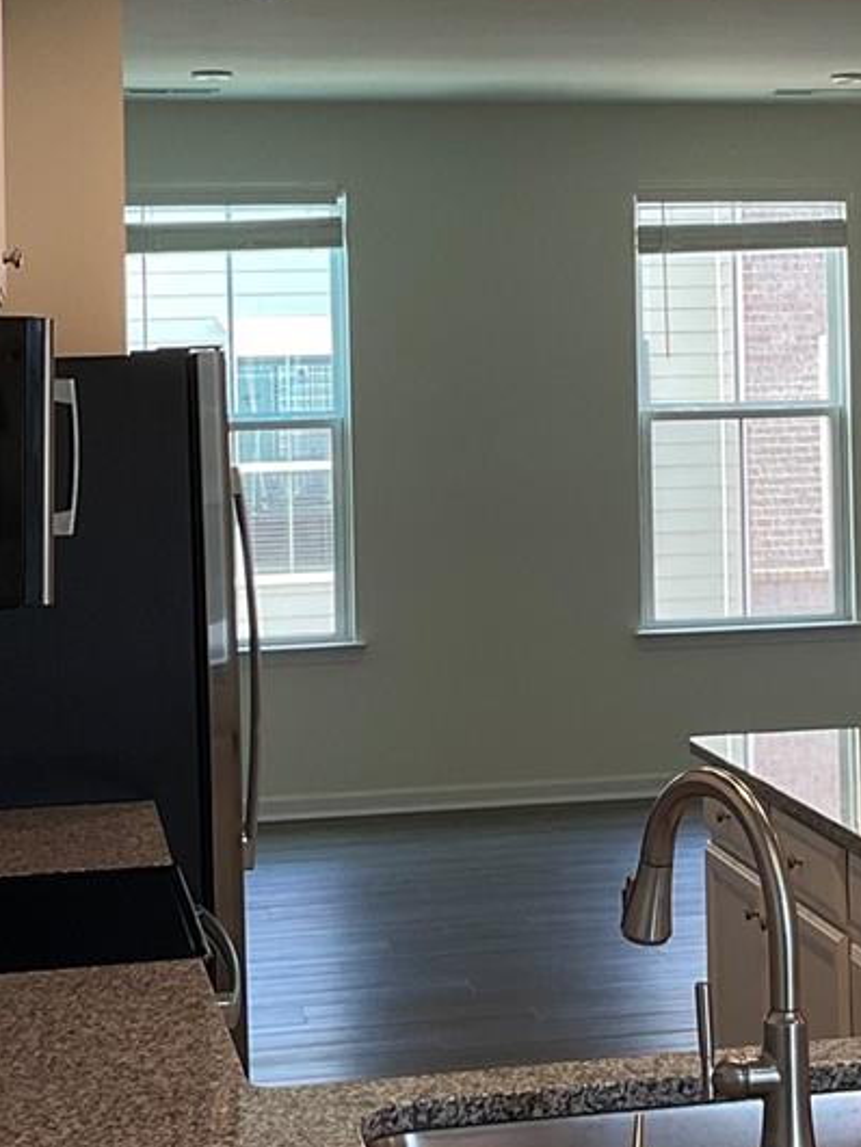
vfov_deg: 23.1
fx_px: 2784
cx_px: 673
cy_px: 331
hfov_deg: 17.5
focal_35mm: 84
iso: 40
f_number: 1.8
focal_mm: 3
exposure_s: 1/60
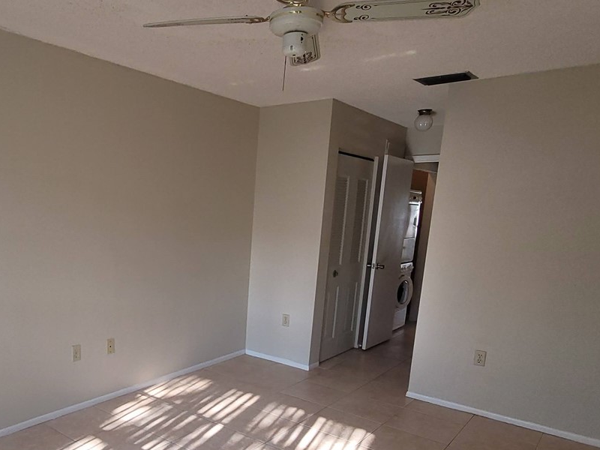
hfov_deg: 64.6
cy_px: 318
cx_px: 176
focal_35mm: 26
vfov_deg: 51.5
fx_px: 451
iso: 100
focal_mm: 2.2
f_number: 2.2
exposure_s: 1/120
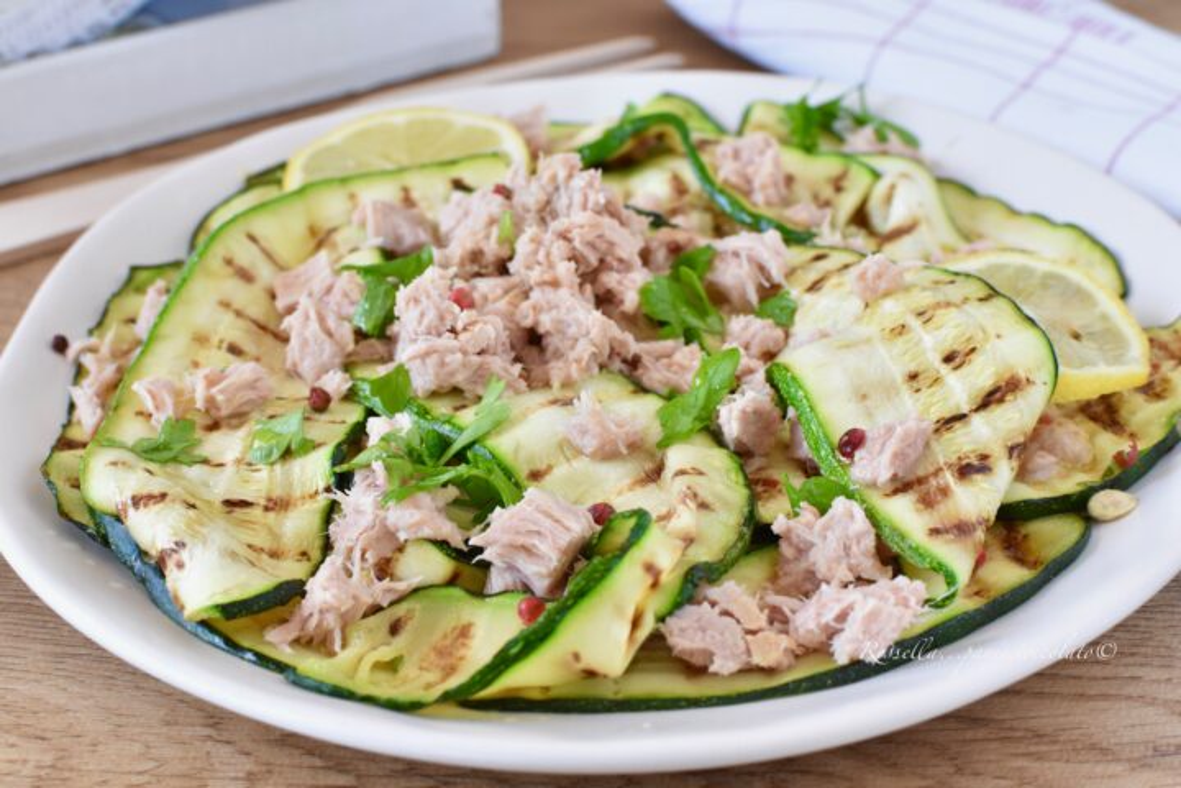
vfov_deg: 25.8
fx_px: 1722
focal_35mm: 52
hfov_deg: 37.9
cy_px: 394
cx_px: 590
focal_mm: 35
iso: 800
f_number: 5.6
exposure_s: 1/15
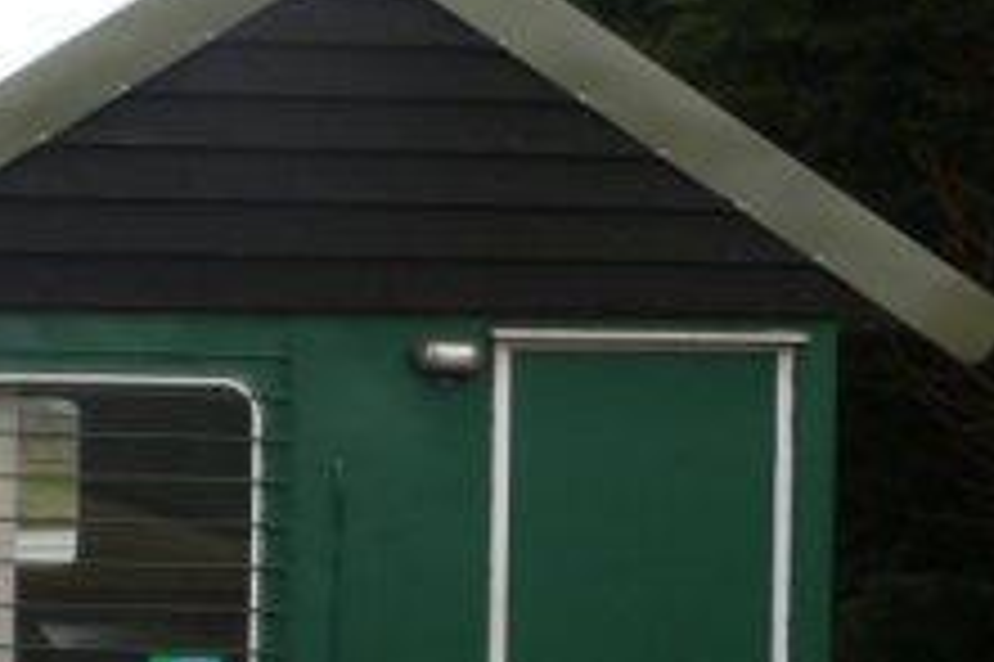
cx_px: 99
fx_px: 2704
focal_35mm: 98
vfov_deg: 13.9
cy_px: 459
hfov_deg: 20.4
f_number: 4
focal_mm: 9.3
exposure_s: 1/125
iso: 80
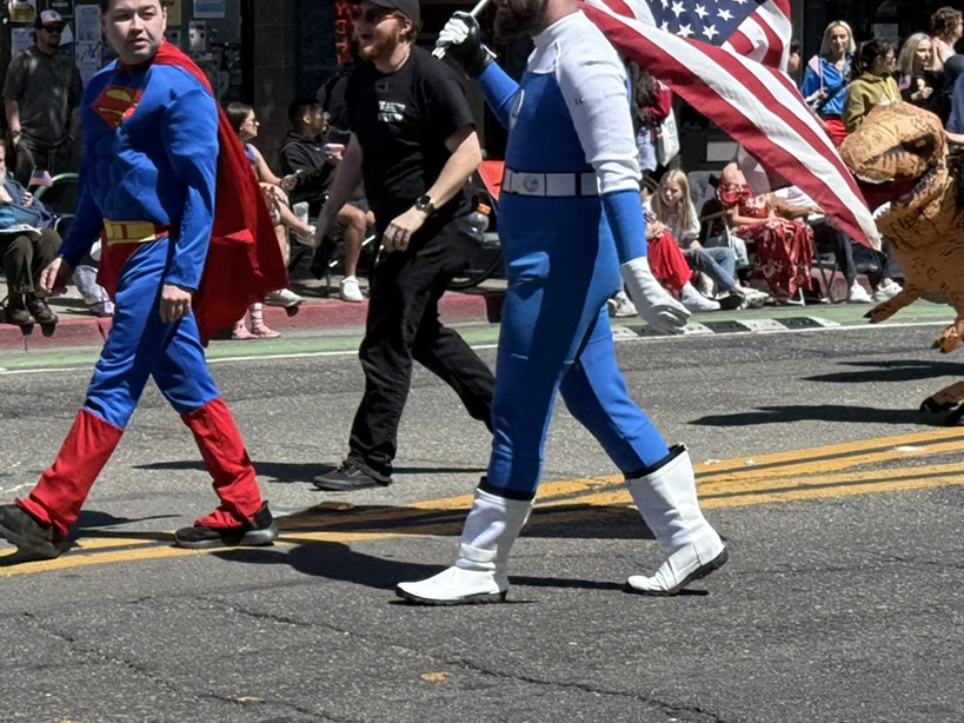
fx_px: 3341
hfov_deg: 16.2
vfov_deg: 12.3
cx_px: 108
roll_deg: -0.1
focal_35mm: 120
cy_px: 285
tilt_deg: -4.5
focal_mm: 6.76
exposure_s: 1/3891
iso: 64
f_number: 1.78
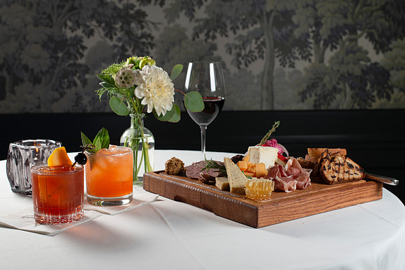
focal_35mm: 57
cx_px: 210
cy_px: 140
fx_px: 642
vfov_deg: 23.8
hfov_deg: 35.0
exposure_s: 1/200
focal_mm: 50
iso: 200
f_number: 6.3
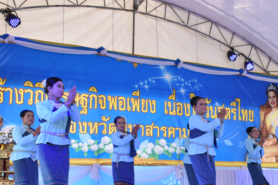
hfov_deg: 37.9
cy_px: 126
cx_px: 189
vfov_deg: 25.9
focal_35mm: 52
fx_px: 400
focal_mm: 23
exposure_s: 1/125
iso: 400
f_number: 5.6
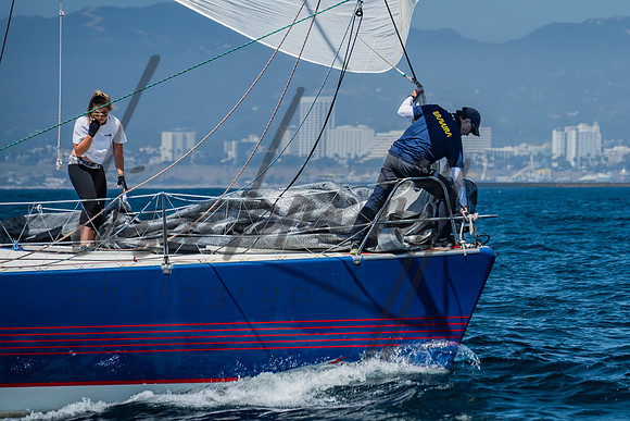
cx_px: 497
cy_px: 162
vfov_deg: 4.3
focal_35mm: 319
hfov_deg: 6.4
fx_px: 5590
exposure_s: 1/400
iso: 160
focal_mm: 200
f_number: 6.3
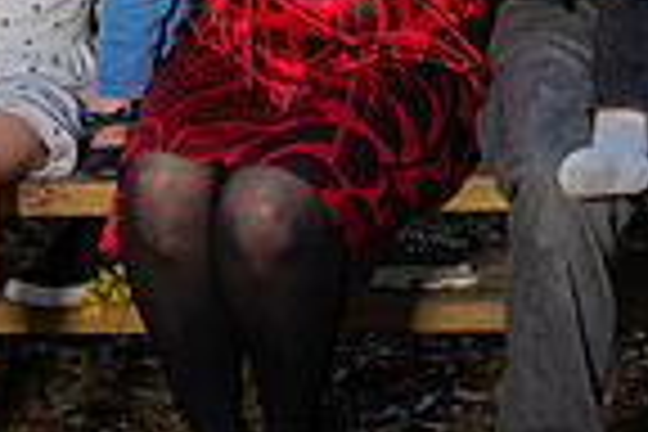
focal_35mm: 146
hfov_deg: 14.0
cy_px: -202
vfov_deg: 9.2
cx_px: 450
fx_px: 2628
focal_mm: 35
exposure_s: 1/250
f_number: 4
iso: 50
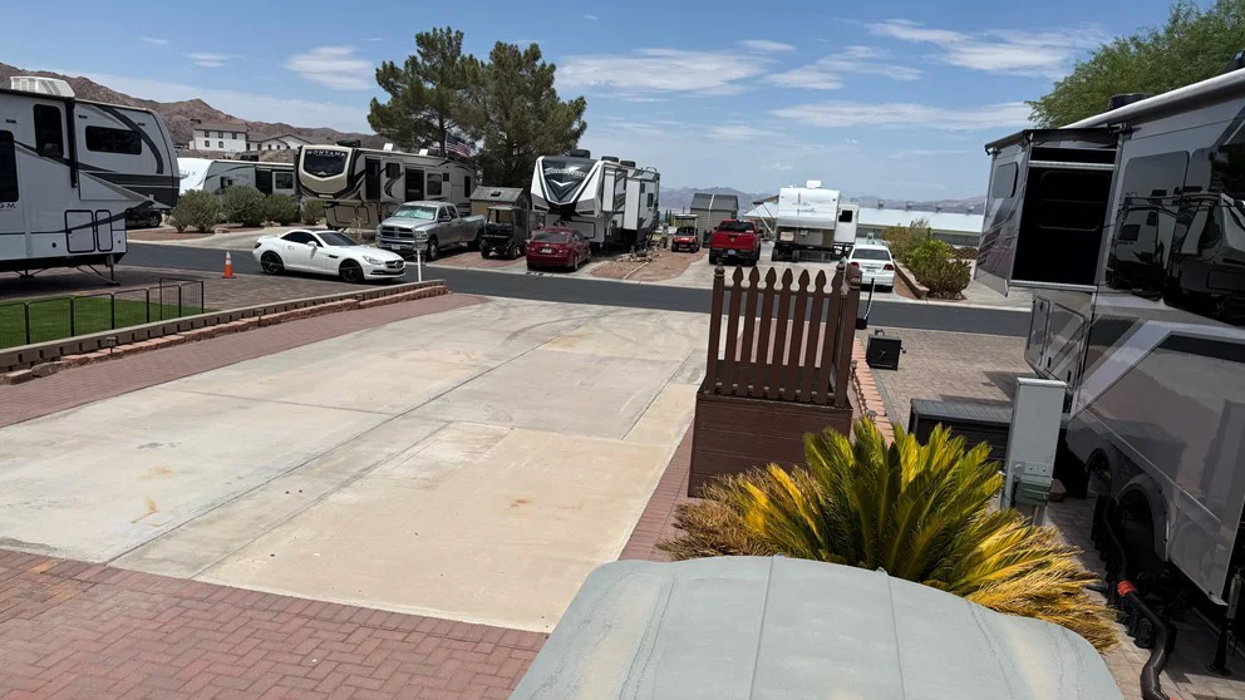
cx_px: 614
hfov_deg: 69.9
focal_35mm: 27
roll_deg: -2.7
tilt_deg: -13.0
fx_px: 891
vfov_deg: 42.8
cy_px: 390
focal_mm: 6.76
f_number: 1.78
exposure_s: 1/8130
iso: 80
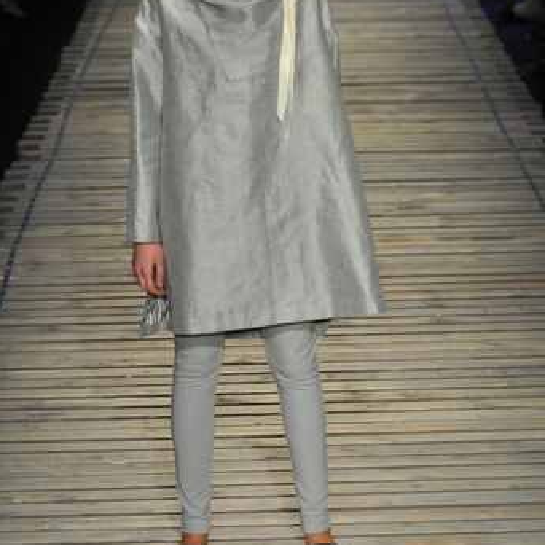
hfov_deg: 11.3
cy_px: 218
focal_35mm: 155
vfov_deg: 11.3
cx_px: 272
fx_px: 2761
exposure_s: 1/320
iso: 800
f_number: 3.2
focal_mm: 80
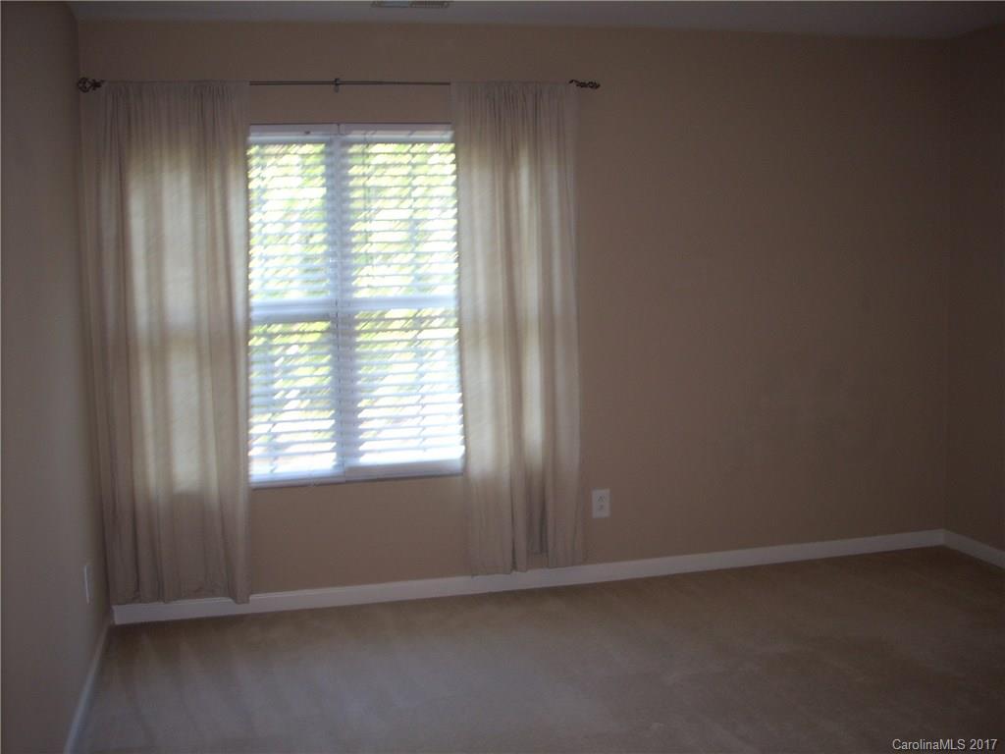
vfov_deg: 38.7
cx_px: 502
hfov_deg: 50.1
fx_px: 1074
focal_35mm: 37
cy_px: 377
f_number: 2.8
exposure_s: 1/30
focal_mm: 6.2
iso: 64
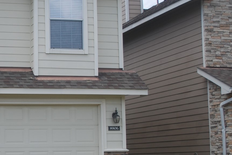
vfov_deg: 14.0
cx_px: -14
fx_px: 632
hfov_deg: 20.0
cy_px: 102
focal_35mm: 98
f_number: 4.5
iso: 100
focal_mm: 26
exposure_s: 1/640
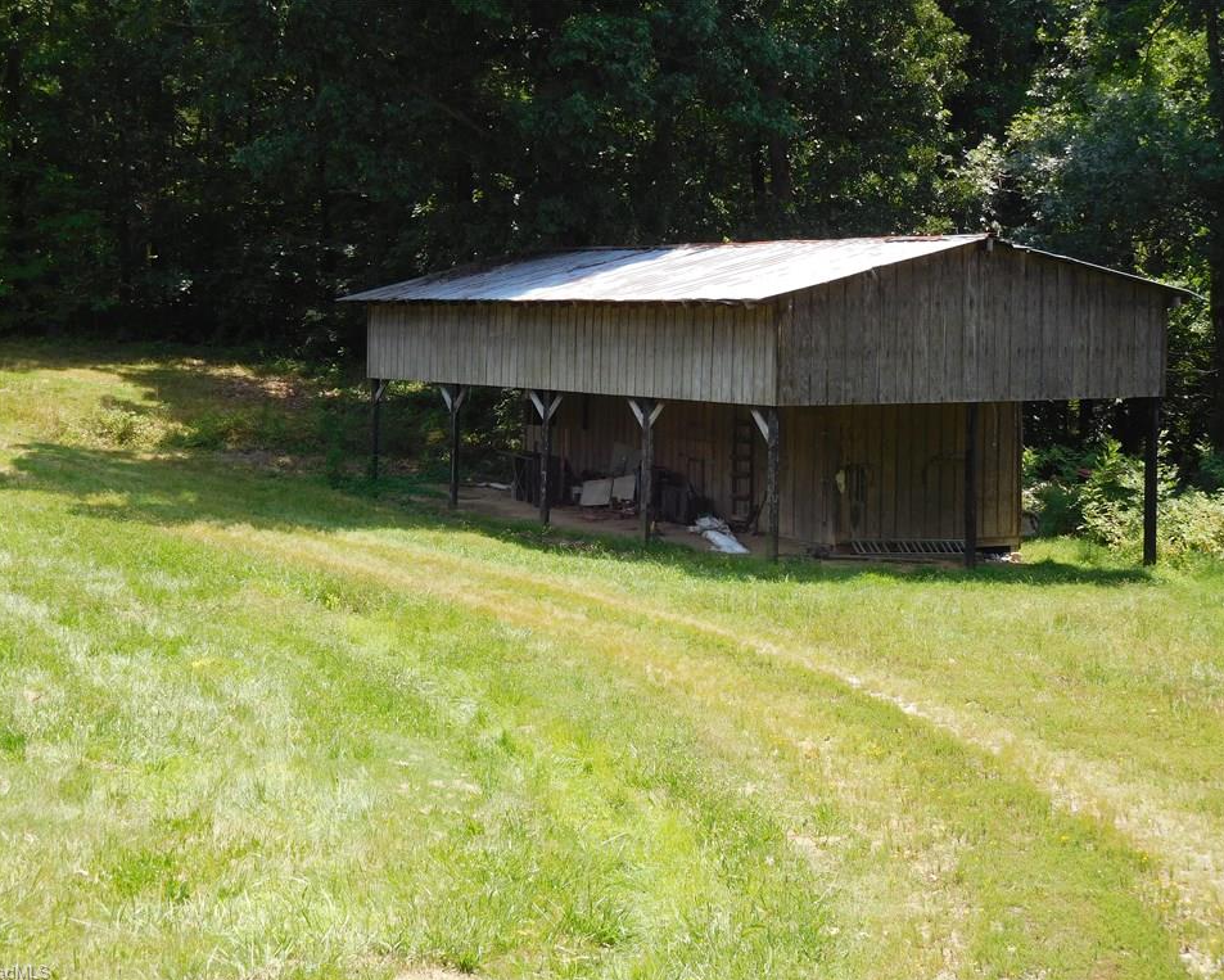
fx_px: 2355
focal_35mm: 65
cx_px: 614
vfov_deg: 23.5
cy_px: 491
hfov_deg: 29.1
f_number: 4.4
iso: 125
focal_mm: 11.1
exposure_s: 1/320
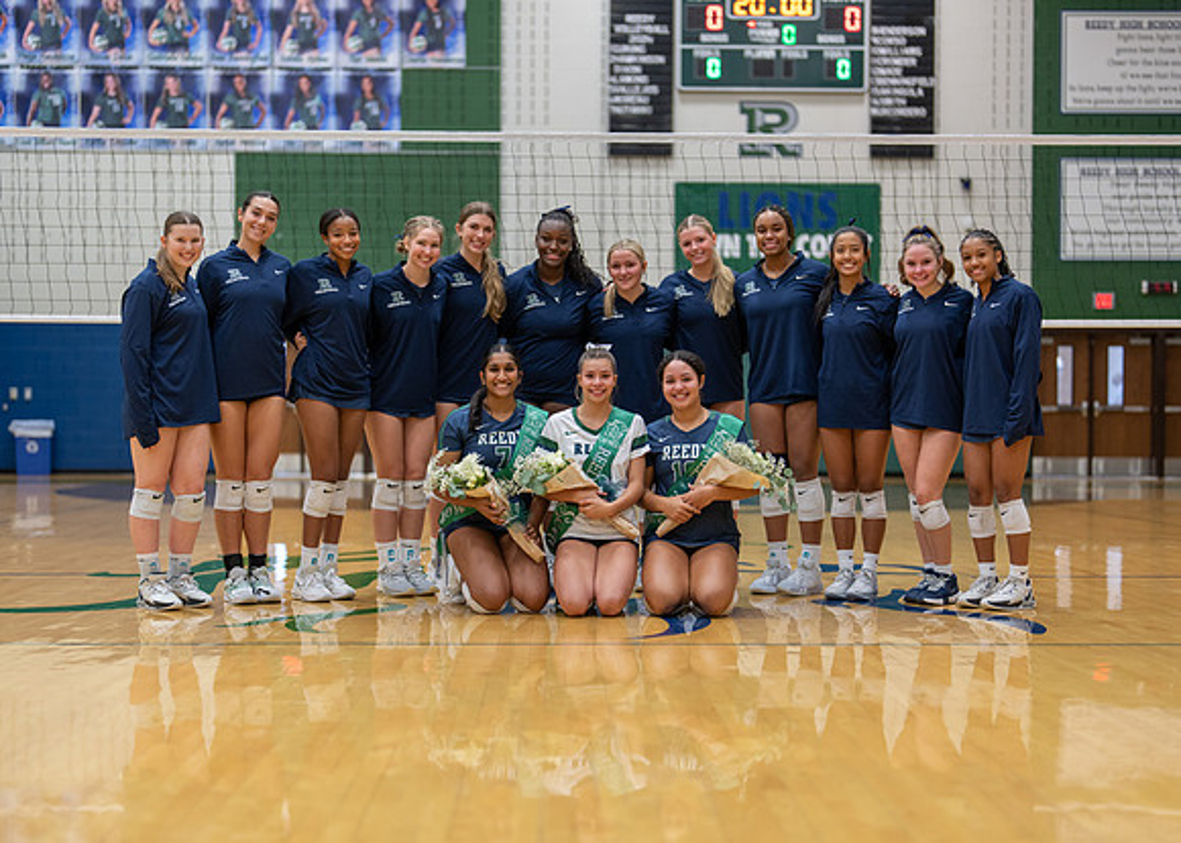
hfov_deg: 34.4
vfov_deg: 24.9
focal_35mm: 57
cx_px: 594
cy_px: 449
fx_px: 1907
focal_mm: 50
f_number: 1.2
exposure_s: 1/320
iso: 400
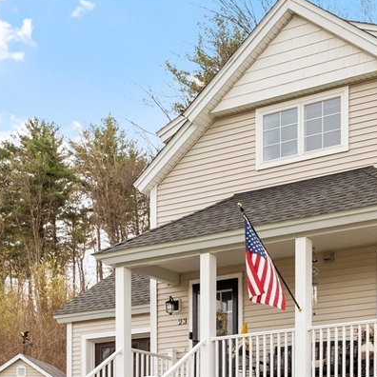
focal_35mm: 66
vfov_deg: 26.1
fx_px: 813
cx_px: 360
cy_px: 212
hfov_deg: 25.1
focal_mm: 20
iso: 100
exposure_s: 1/200
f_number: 8
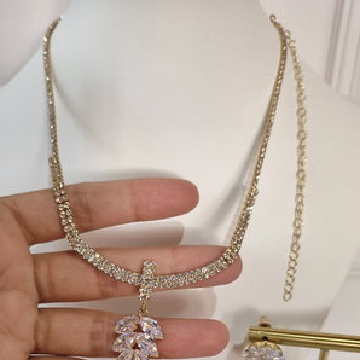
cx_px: 147
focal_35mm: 38
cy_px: 315
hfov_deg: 43.7
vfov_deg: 40.9
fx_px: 447
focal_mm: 5.56
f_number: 1.8
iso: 601
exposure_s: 1/100
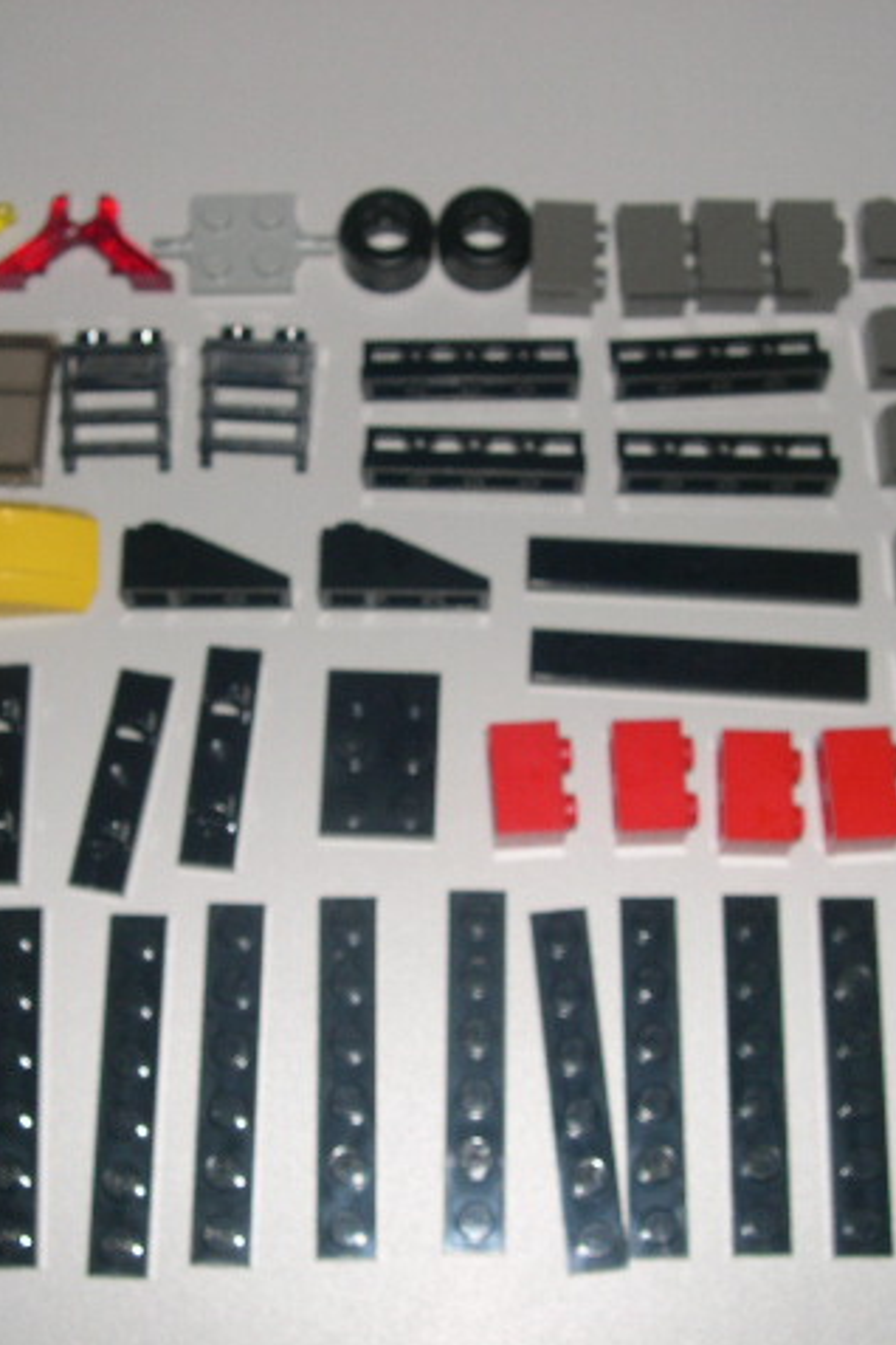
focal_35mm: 53
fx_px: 1979
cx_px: 386
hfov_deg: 25.5
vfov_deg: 37.5
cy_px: 671
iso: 100
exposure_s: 1/60
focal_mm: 8
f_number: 7.6
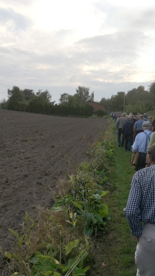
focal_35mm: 32
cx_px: 100
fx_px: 234
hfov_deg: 36.4
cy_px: 139
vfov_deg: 61.0
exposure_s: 1/115
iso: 25
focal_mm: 4.15
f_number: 2.2
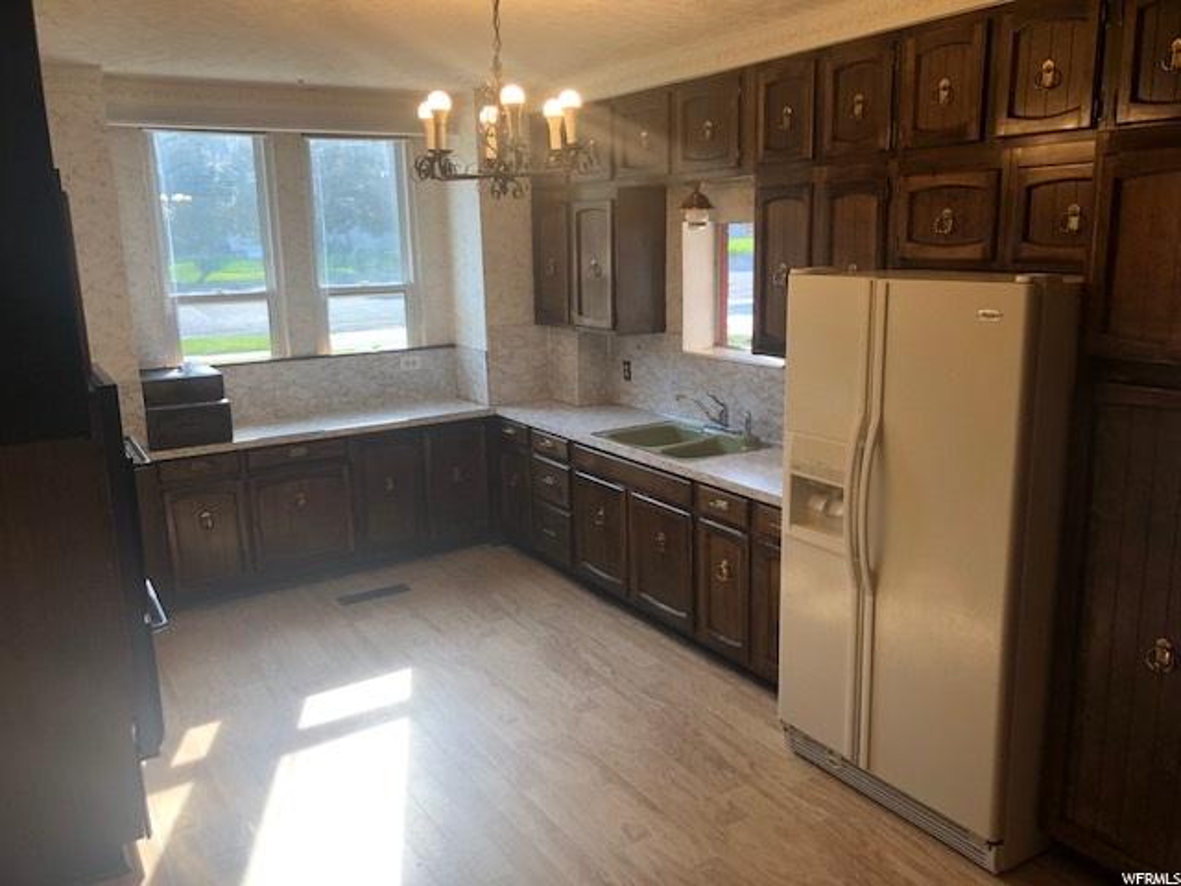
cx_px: 590
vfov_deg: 49.7
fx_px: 955
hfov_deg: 63.4
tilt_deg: -12.7
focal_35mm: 28
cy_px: 443
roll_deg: +1.2
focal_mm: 4
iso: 40
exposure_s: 1/120
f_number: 1.8
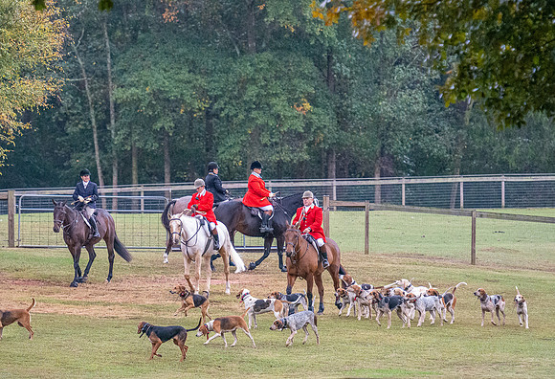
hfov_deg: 6.2
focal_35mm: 327
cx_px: 196
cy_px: 231
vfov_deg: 4.3
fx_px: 5082
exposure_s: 1/1000
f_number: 4
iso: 6400
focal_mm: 170
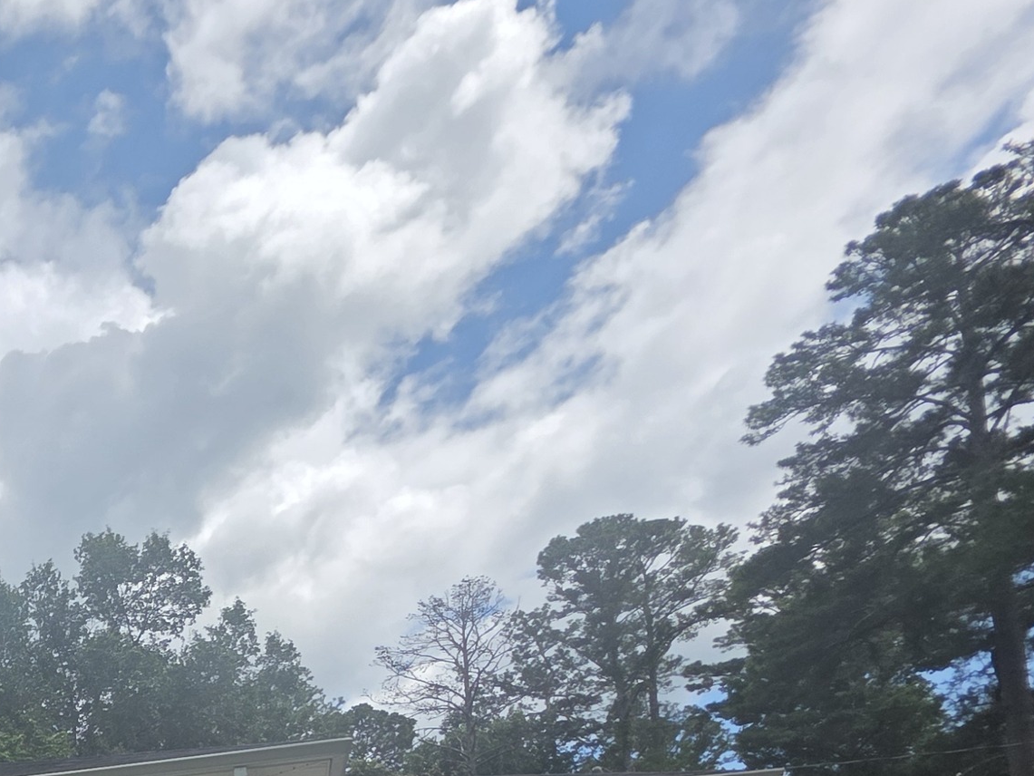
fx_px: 1046
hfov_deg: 36.7
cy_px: 961
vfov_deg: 32.5
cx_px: -273
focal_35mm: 35
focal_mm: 2.2
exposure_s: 1/2099
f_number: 1.9
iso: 40
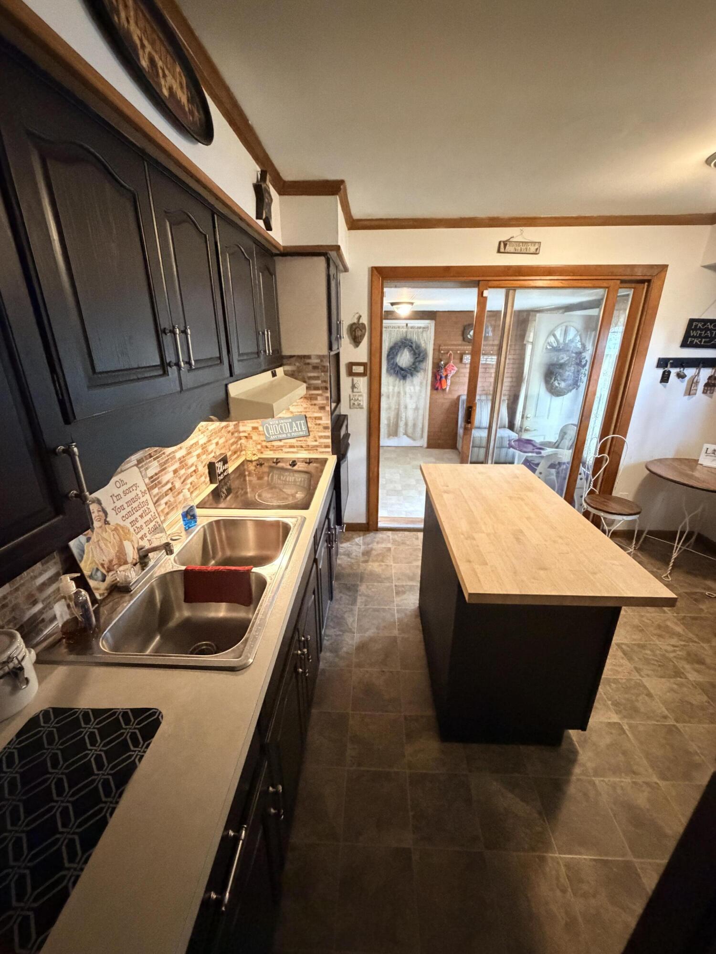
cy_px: 477
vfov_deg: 102.1
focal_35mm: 14
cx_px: 358
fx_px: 386
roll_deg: +0.6
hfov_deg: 85.7
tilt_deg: -20.2
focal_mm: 2.22
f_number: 2.2
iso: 1250
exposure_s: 1/59
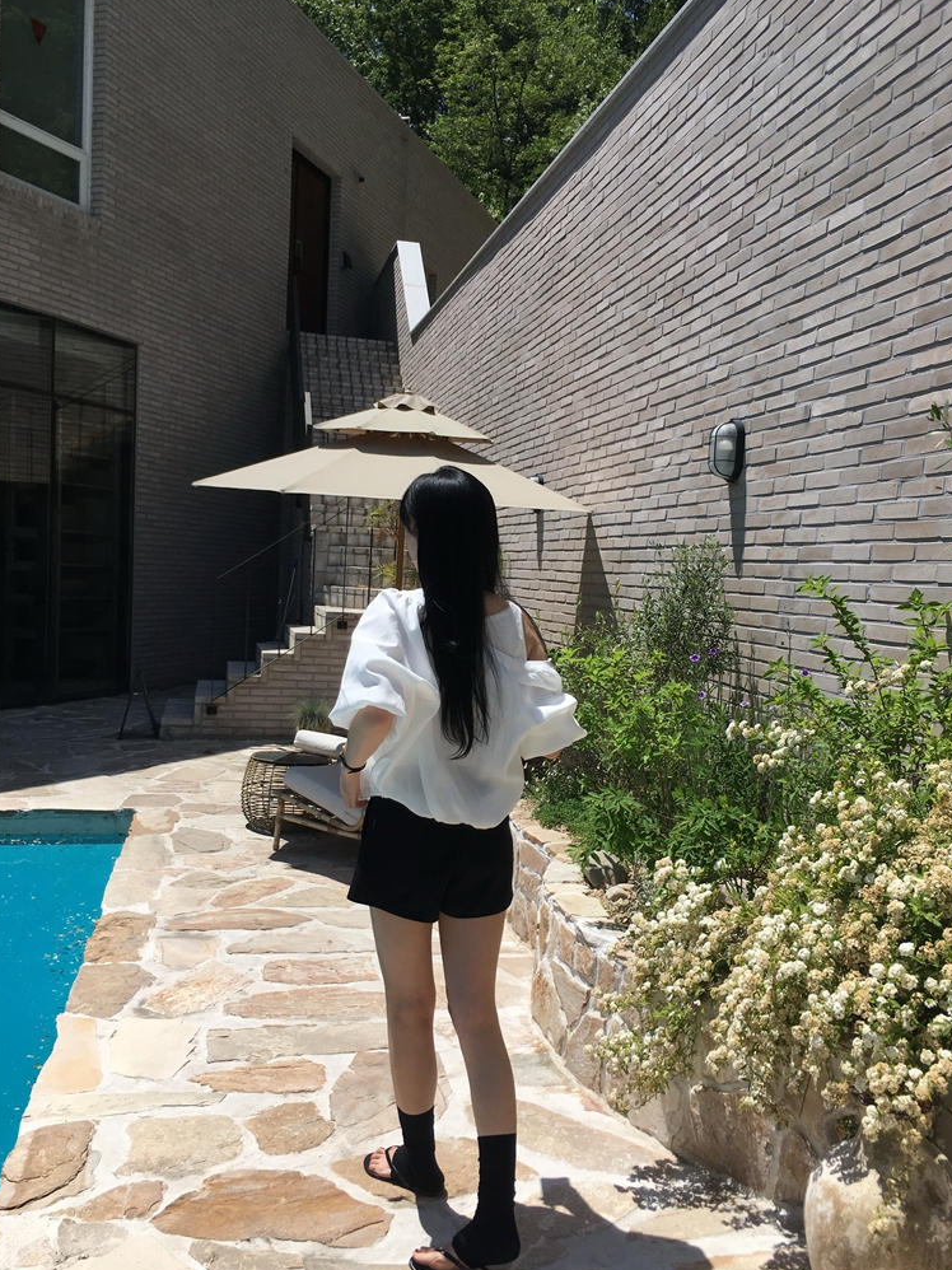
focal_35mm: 31
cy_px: 664
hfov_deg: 45.4
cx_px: 500
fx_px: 1137
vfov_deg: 58.3
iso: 25
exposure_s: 1/2564
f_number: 2.2
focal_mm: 4.15
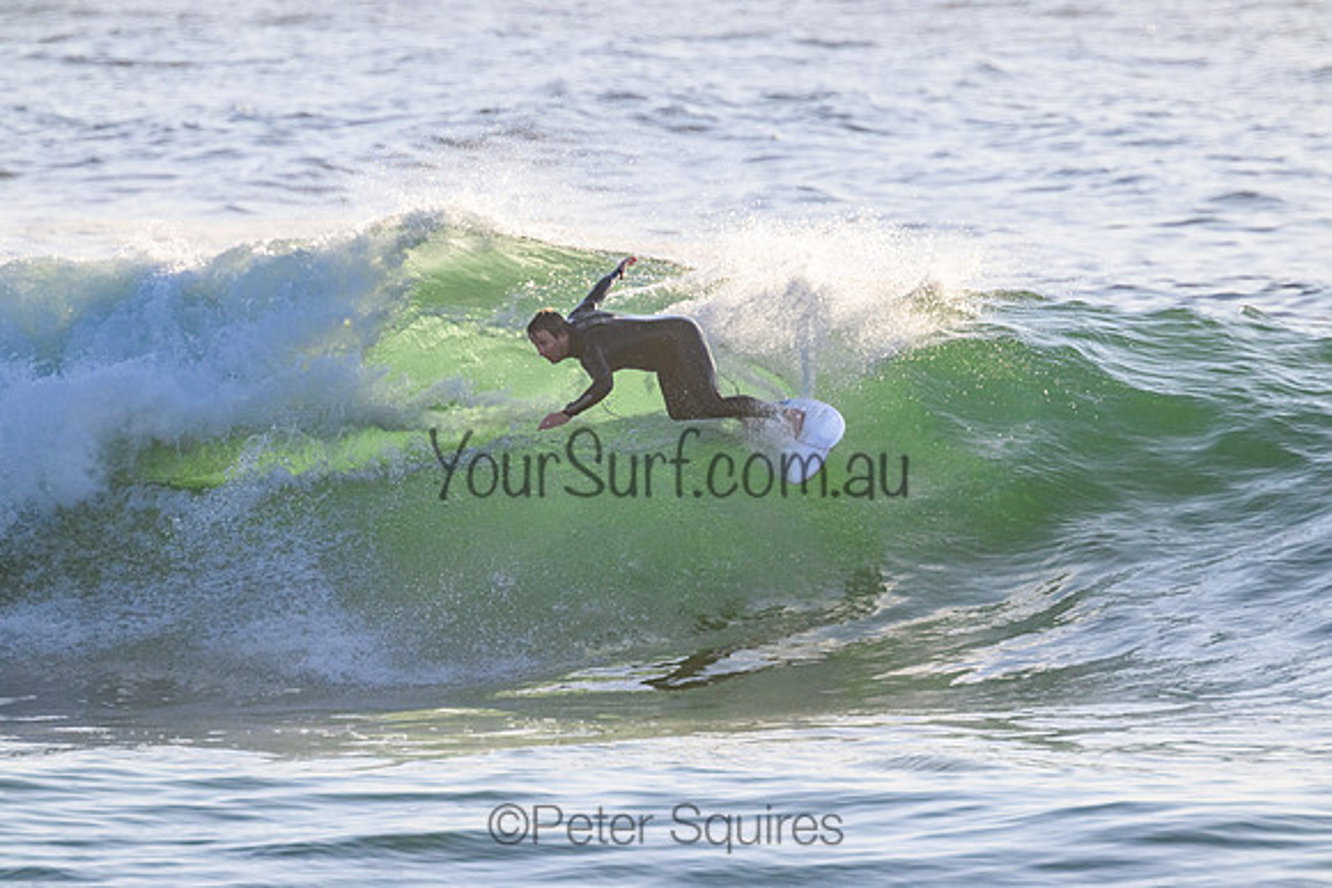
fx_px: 29606
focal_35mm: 800
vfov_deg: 1.7
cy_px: 444
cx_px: 666
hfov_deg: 2.6
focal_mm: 800
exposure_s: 1/2000
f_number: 11
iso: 2000
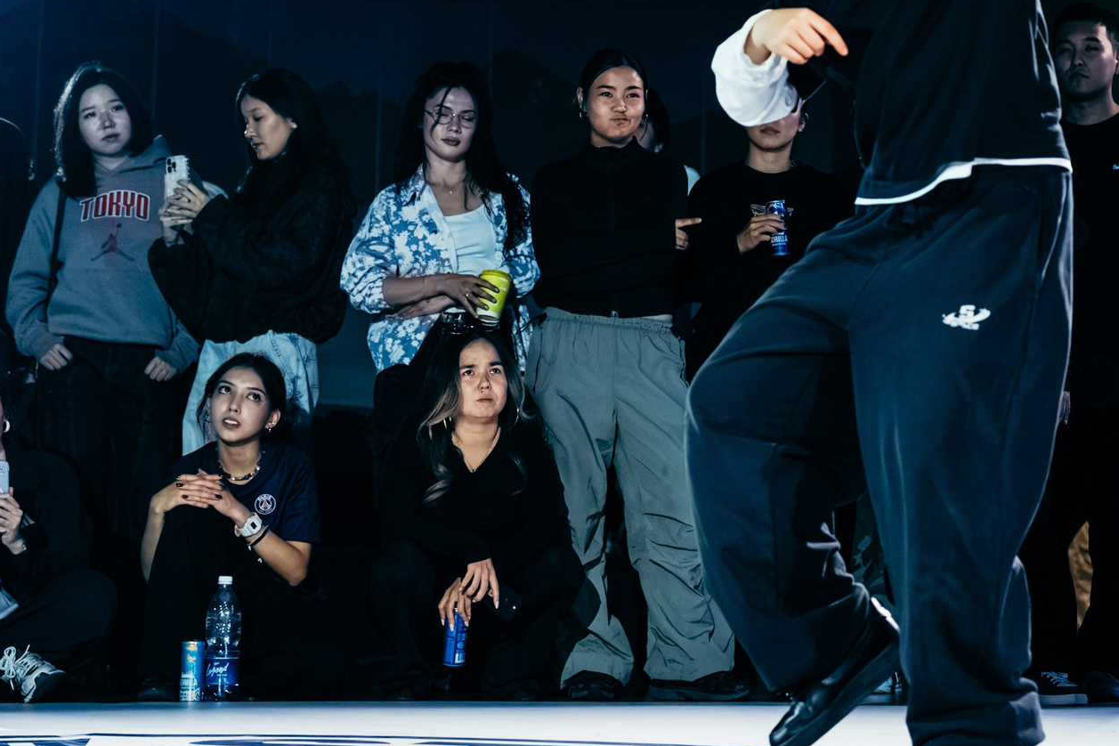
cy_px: 199
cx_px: 799
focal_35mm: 96
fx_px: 2984
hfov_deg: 21.1
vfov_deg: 14.2
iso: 3200
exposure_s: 1/800
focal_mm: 45
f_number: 2.8
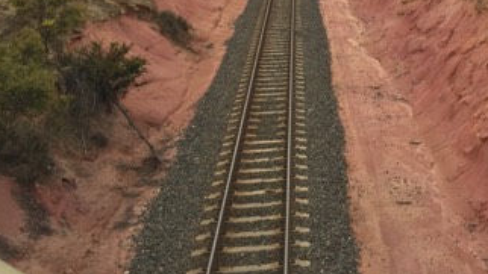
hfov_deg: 39.1
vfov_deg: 22.4
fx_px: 660
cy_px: -15
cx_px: 386
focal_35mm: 51
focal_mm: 4.15
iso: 32
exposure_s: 1/514
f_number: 2.2
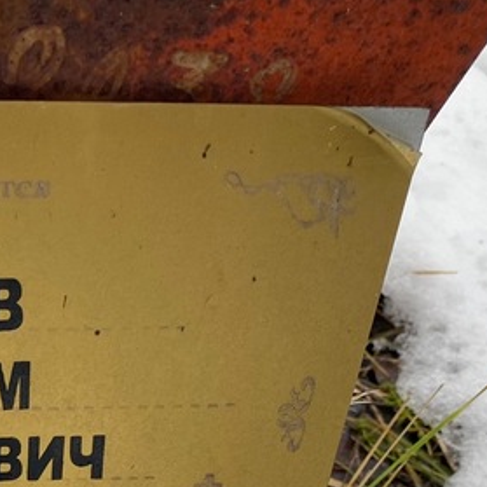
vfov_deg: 25.3
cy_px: 438
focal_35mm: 66
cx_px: -17
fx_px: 1051
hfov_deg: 24.7
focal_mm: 4.25
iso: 32
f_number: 1.8
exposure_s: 1/154
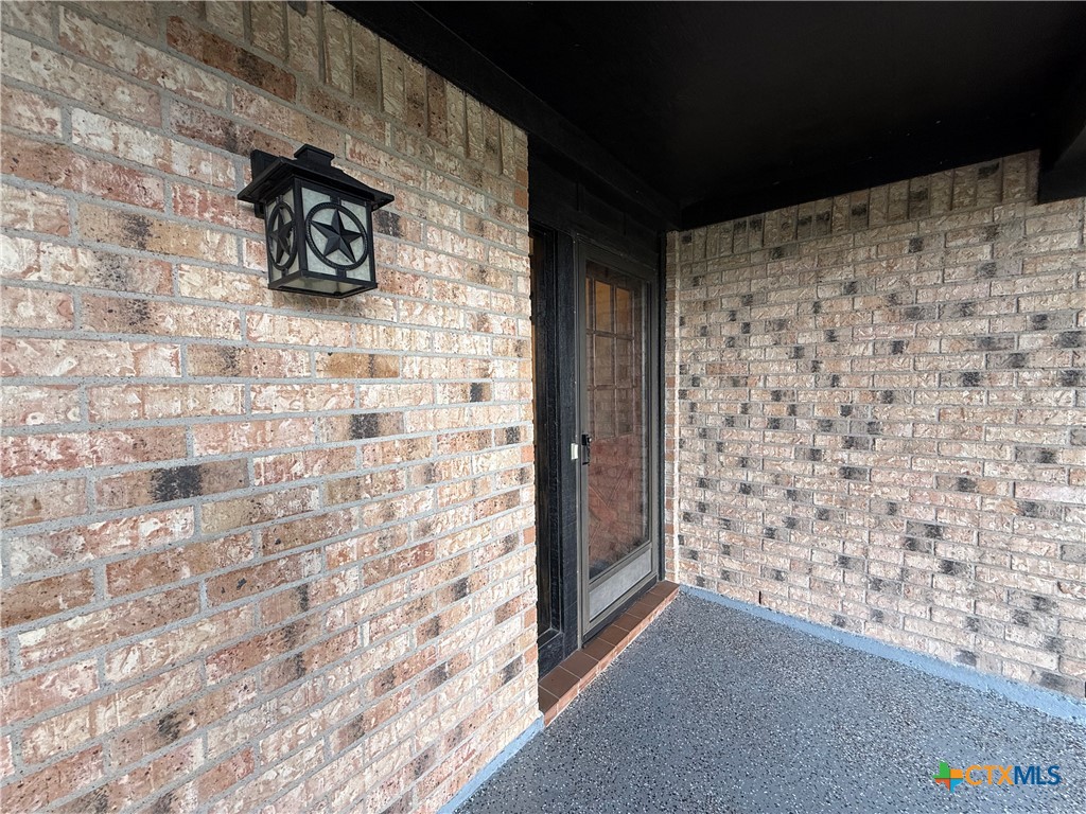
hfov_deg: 102.1
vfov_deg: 85.7
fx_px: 439
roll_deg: +1.3
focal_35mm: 14
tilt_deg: -2.4
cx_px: 543
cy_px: 407
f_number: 2.2
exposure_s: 1/99
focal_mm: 2.22
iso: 125
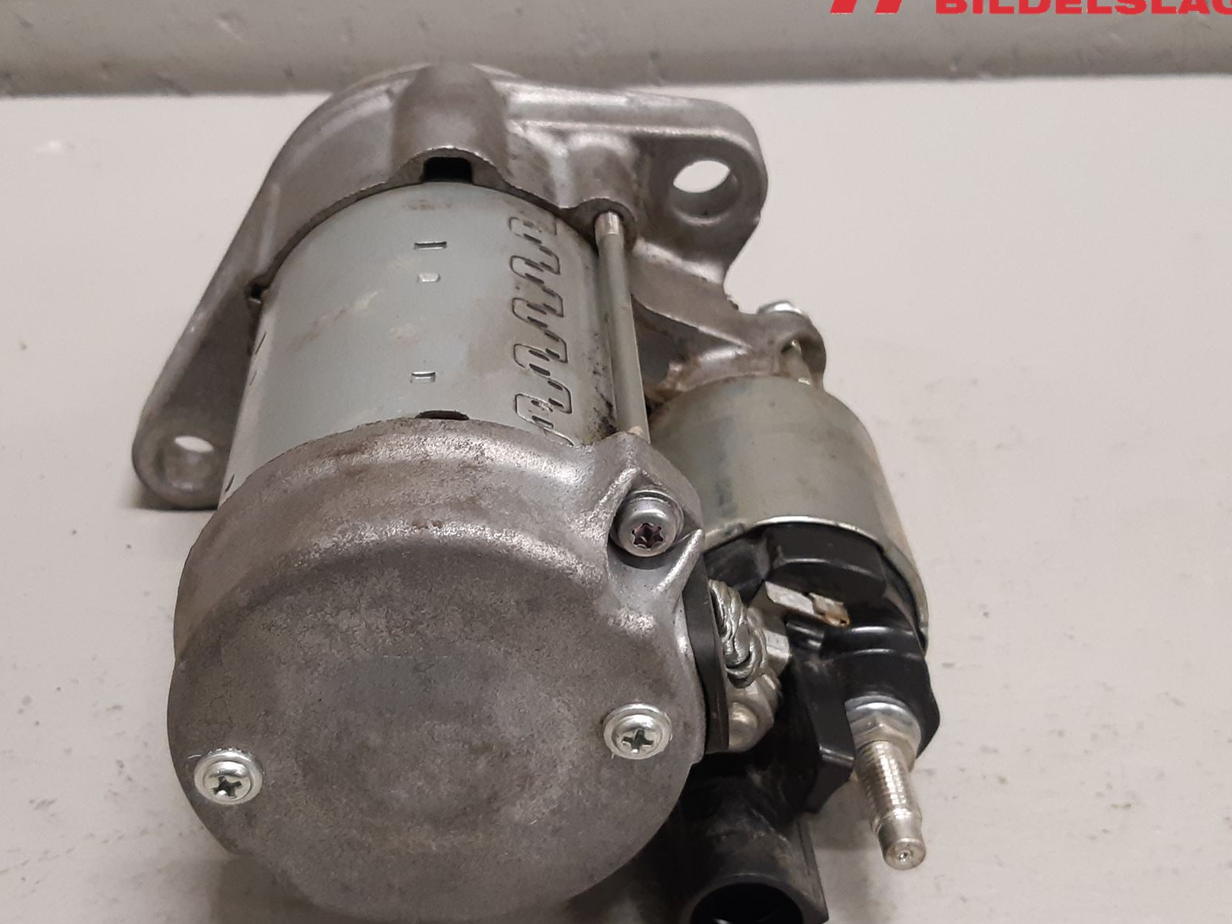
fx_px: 1210
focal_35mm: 34
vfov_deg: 41.8
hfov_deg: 53.7
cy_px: 484
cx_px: 507
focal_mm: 3.93
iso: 200
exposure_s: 1/50
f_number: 1.7
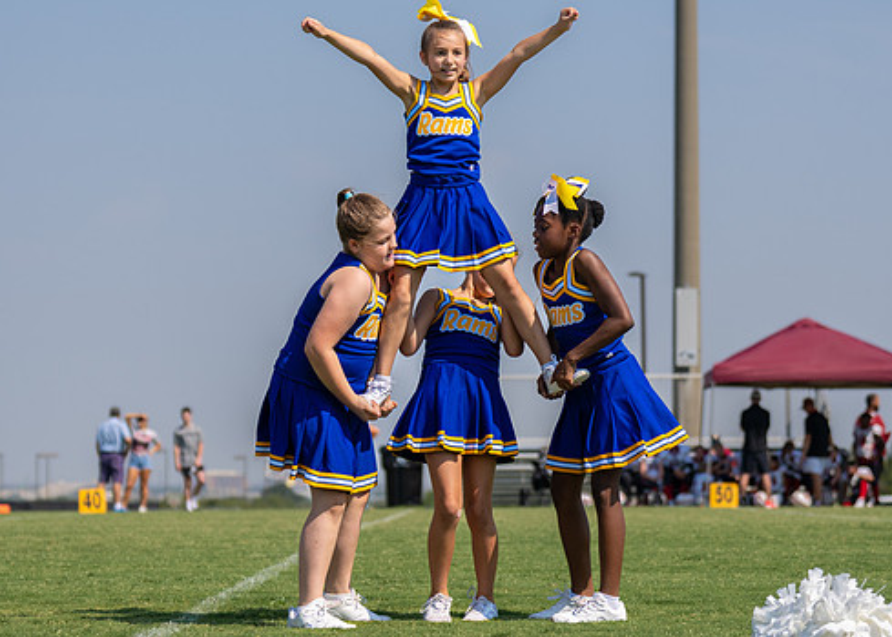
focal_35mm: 133
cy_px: 276
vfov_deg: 10.8
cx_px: 374
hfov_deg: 15.1
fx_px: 3368
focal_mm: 70
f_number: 2.8
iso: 100
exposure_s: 1/2500
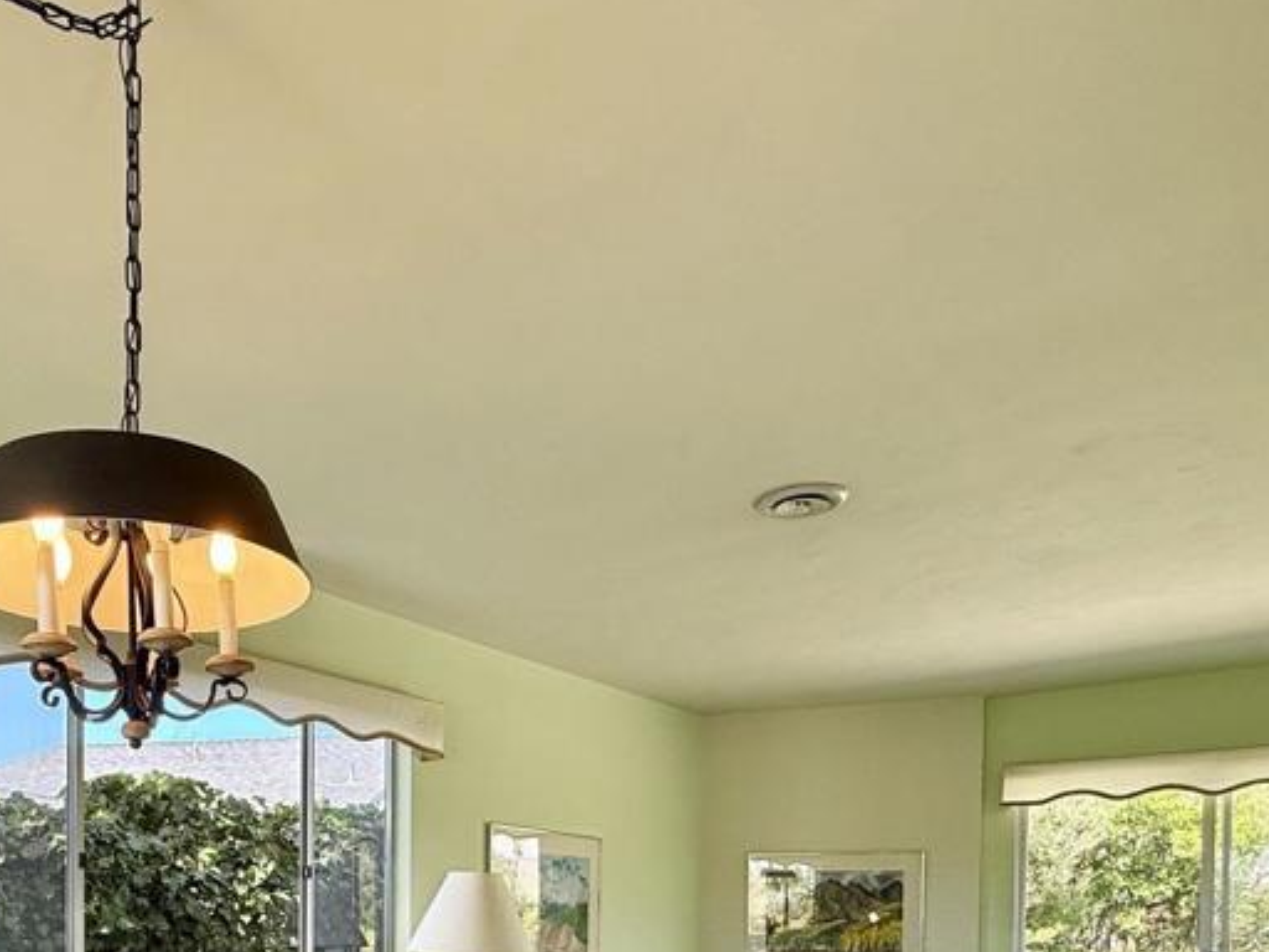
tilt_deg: +0.5
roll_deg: +0.1
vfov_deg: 43.2
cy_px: 937
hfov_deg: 61.6
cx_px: 404
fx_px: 1026
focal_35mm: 28
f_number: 2.2
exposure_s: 1/132
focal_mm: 2.22
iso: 64
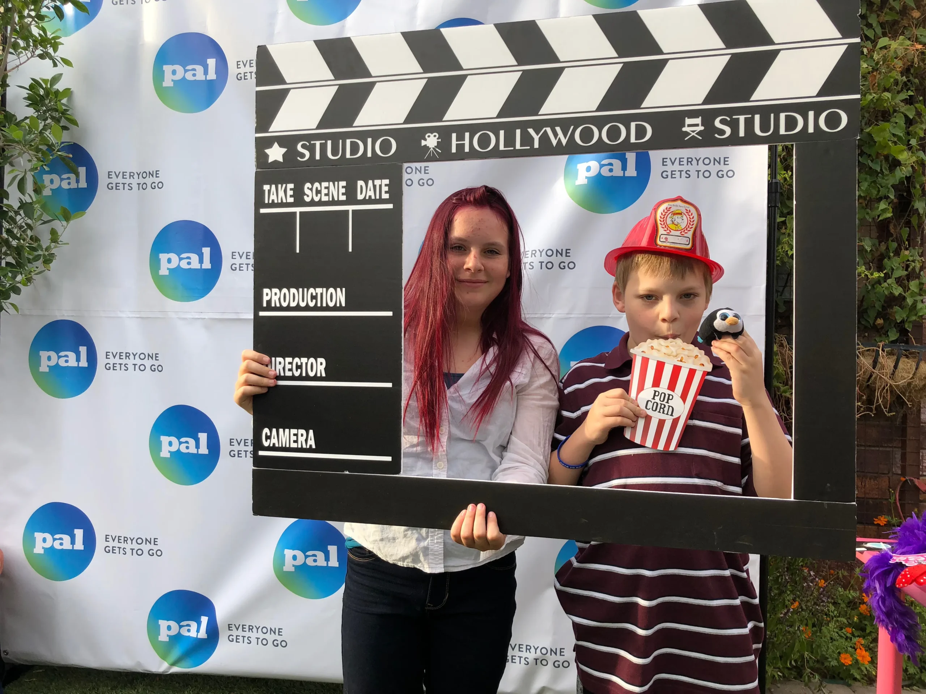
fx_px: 749
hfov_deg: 63.4
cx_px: 463
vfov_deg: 49.7
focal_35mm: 28
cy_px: 347
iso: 20
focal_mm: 3.99
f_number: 1.8
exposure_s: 1/302
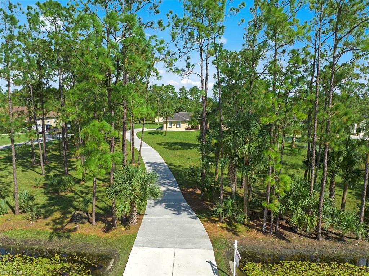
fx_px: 256
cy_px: 138
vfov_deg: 56.7
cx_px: 184
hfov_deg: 71.6
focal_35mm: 24
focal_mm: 12.29
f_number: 2.8
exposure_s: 1/1600
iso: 100
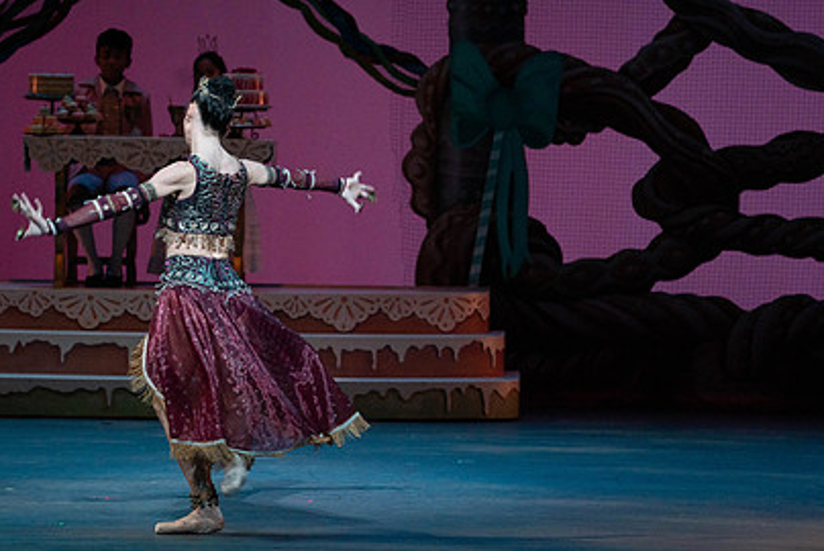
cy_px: 215
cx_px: 294
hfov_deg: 7.2
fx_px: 6574
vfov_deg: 4.8
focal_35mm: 287
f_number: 5.6
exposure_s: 1/320
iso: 3200
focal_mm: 200
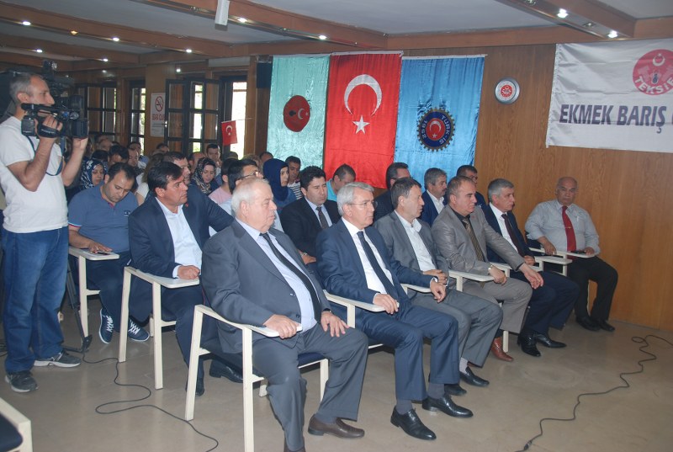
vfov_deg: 40.1
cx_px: 336
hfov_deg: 57.1
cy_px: 226
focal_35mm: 33
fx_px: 618
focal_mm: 22
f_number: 4
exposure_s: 1/60
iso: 200
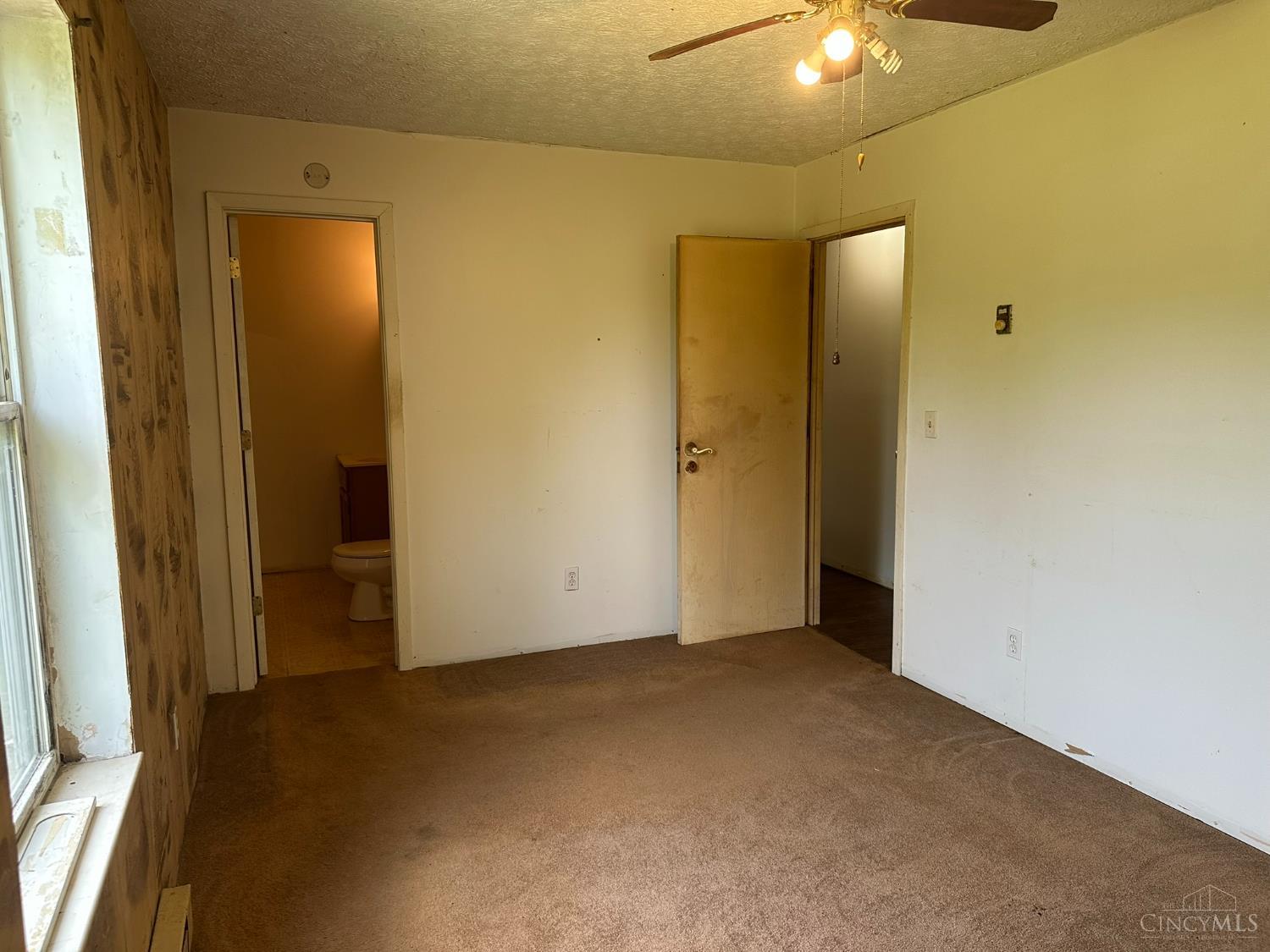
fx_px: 881
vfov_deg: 56.8
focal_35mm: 24
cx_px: 635
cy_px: 476
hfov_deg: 71.6
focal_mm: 6.86
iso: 125
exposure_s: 1/121
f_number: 1.78
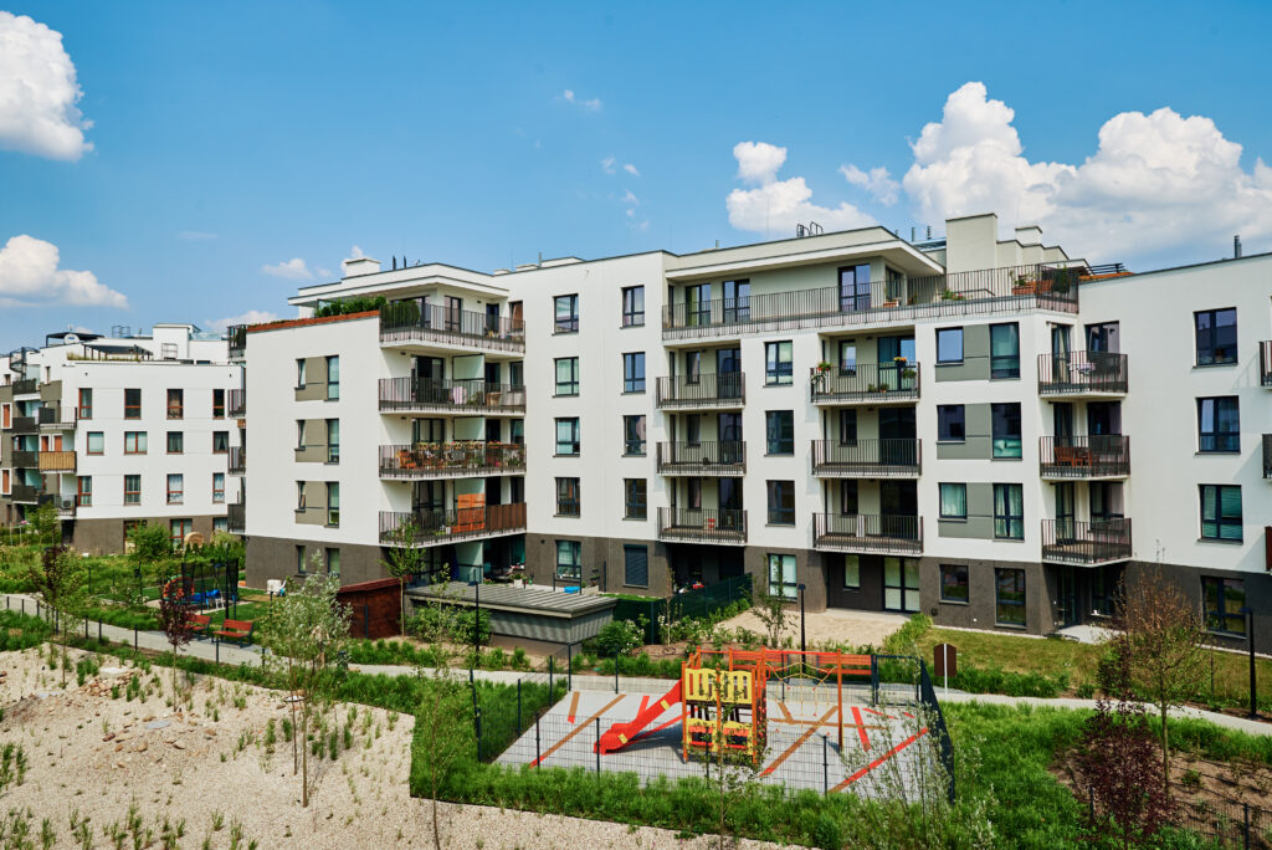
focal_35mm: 24
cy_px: 425
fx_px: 848
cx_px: 636
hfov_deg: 73.7
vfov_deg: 53.2
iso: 100
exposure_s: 1/250
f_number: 9
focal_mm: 24
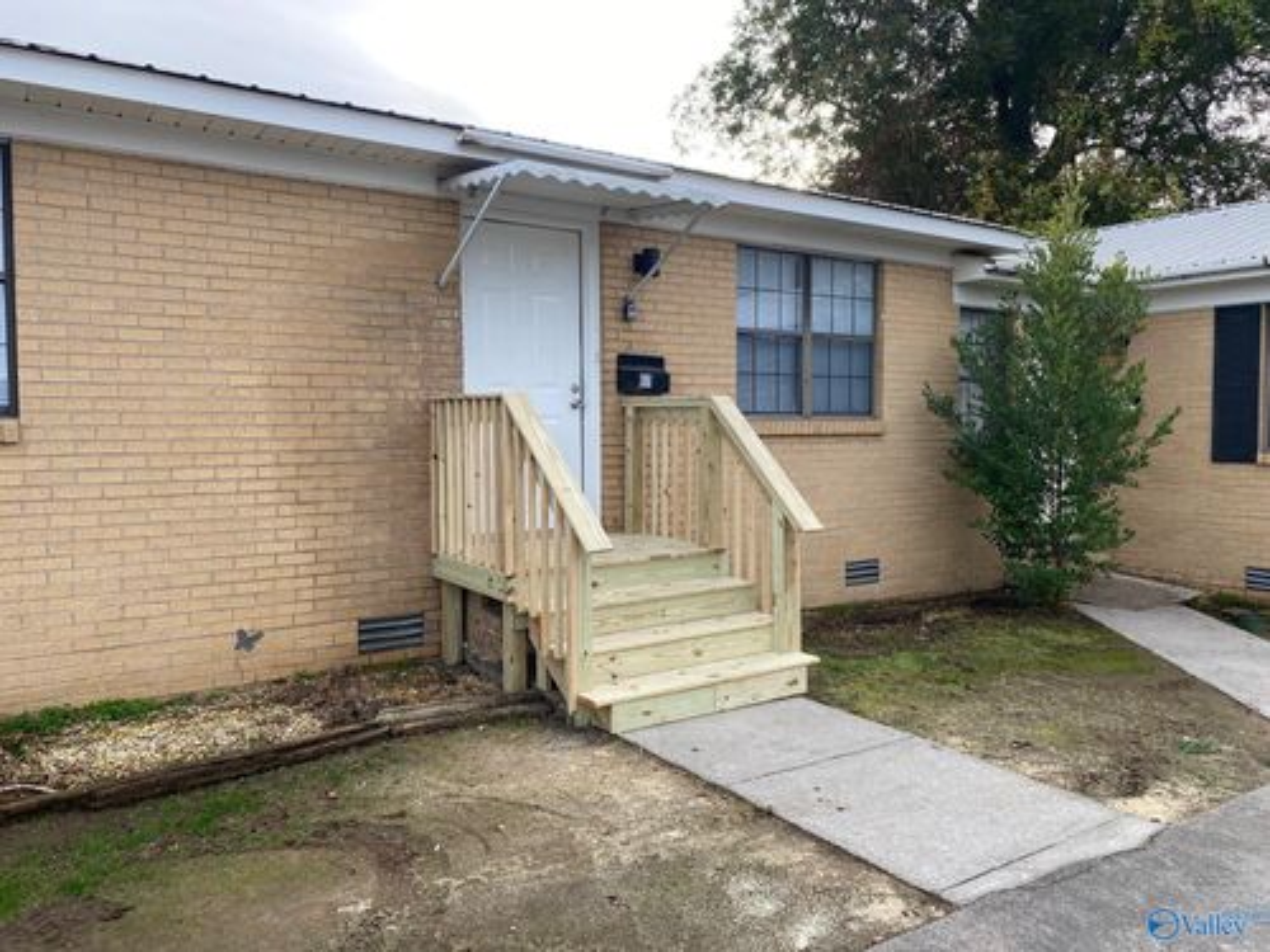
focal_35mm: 26
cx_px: 635
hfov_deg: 67.3
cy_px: 476
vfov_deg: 53.1
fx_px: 954
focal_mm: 4.25
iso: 32
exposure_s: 1/487
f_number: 1.8
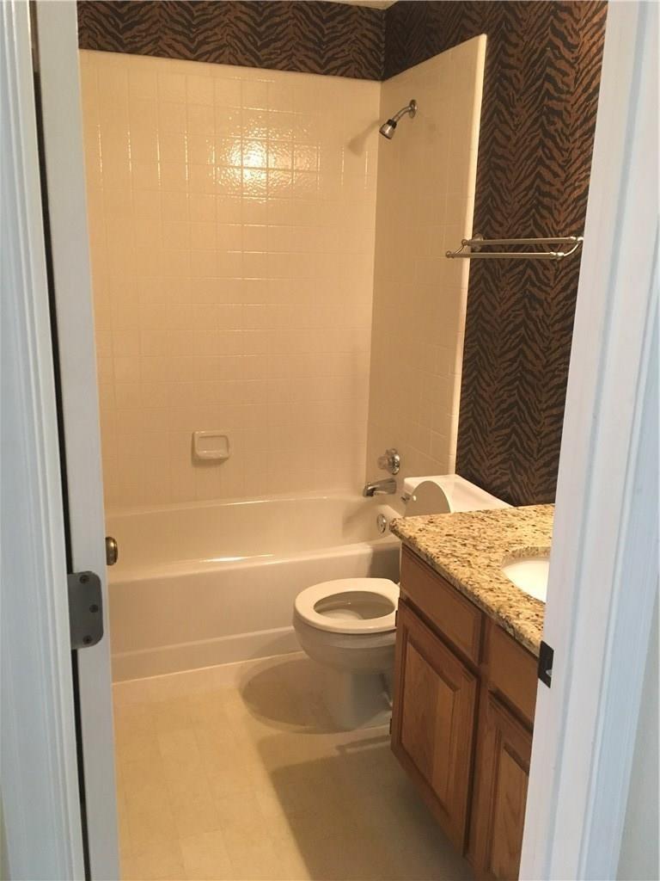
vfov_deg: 61.7
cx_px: 330
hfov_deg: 48.2
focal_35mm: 29
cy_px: 440
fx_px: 737
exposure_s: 1/15
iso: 200
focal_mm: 4.15
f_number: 2.2
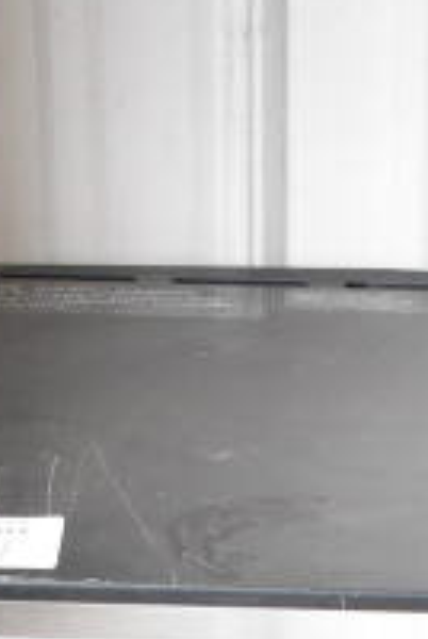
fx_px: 2795
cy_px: 1441
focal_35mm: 157
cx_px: 466
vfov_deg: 11.3
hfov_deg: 8.7
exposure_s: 1/125
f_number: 5.6
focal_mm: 23
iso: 1600
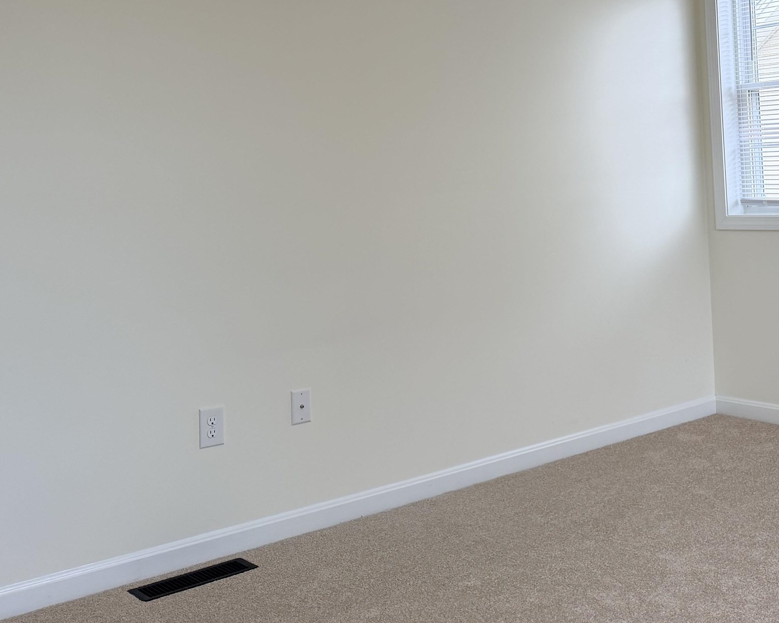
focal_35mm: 47
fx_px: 1084
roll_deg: +2.6
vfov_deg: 31.2
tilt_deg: +3.0
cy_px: 111
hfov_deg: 37.9
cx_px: 635
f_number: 1.78
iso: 100
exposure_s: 1/159
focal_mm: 6.76
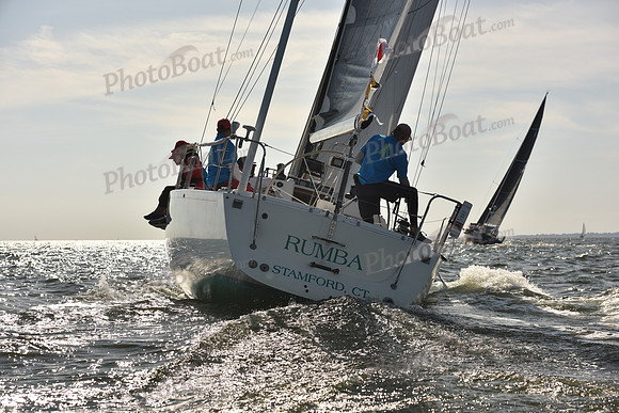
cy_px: 206
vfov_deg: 19.5
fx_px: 1204
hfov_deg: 28.8
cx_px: 310
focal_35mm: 70
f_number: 6.3
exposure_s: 1/1000
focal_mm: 70
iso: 250
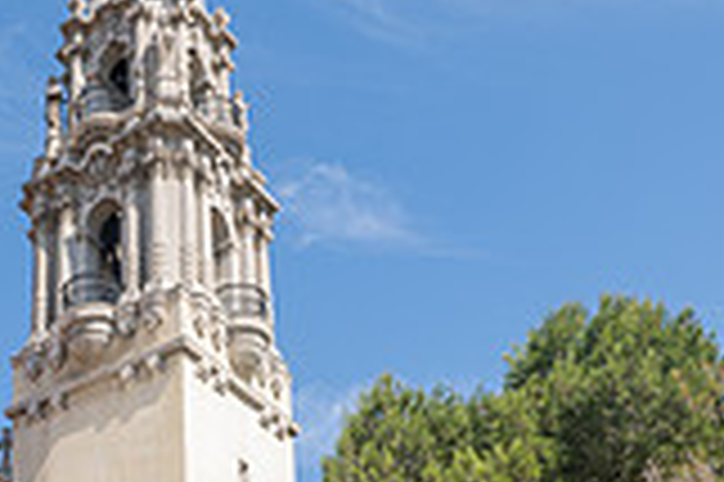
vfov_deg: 18.2
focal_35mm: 67
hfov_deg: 29.0
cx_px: 85
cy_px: 703
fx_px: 1346
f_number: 10
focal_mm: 24
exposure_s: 1/160
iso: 200
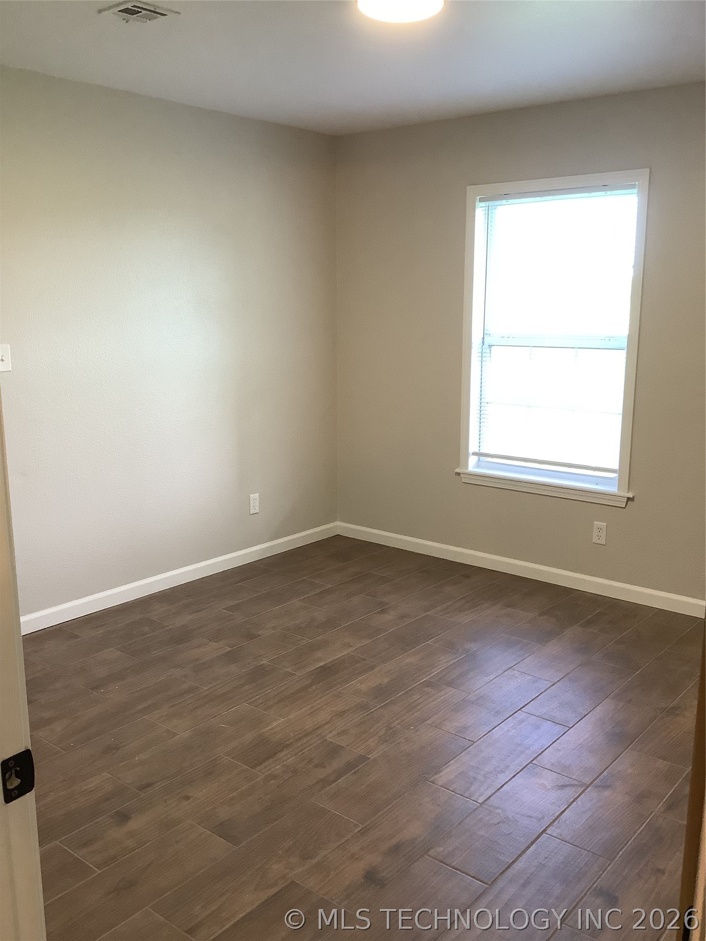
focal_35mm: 31
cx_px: 353
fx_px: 843
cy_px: 470
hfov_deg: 45.4
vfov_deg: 58.4
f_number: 2.4
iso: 160
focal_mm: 3.3
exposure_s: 1/60
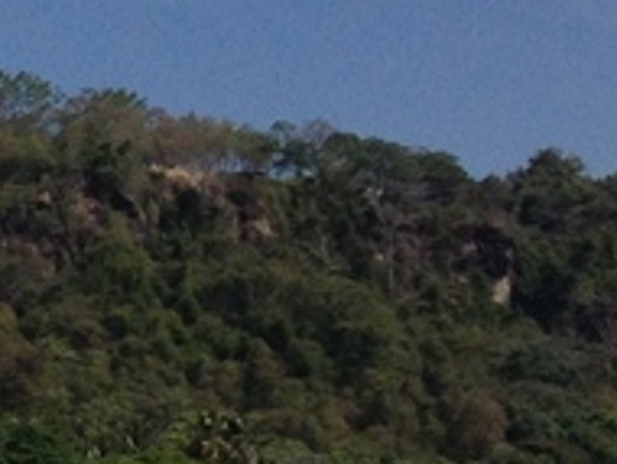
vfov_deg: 6.6
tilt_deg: -4.6
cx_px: -1198
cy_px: 730
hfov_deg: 7.8
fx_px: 3944
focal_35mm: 221
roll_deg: +1.2
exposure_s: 1/3247
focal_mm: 4.28
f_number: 2.4
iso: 50
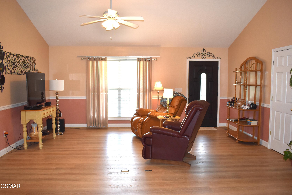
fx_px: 243
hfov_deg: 61.9
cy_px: 98
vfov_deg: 43.6
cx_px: 146
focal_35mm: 30
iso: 640
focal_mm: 20
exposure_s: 1/200
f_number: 5
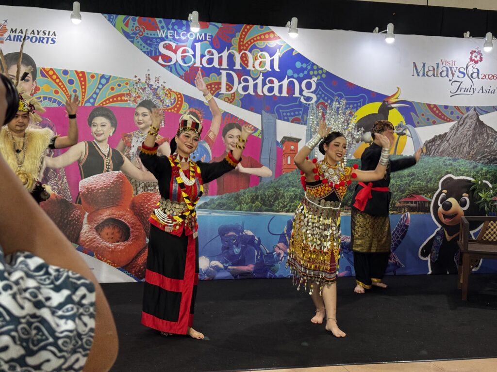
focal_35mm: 48
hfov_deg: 39.7
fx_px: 689
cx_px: 248
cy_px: 186
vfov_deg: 30.3
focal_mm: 6.76
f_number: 1.78
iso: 125
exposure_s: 1/50
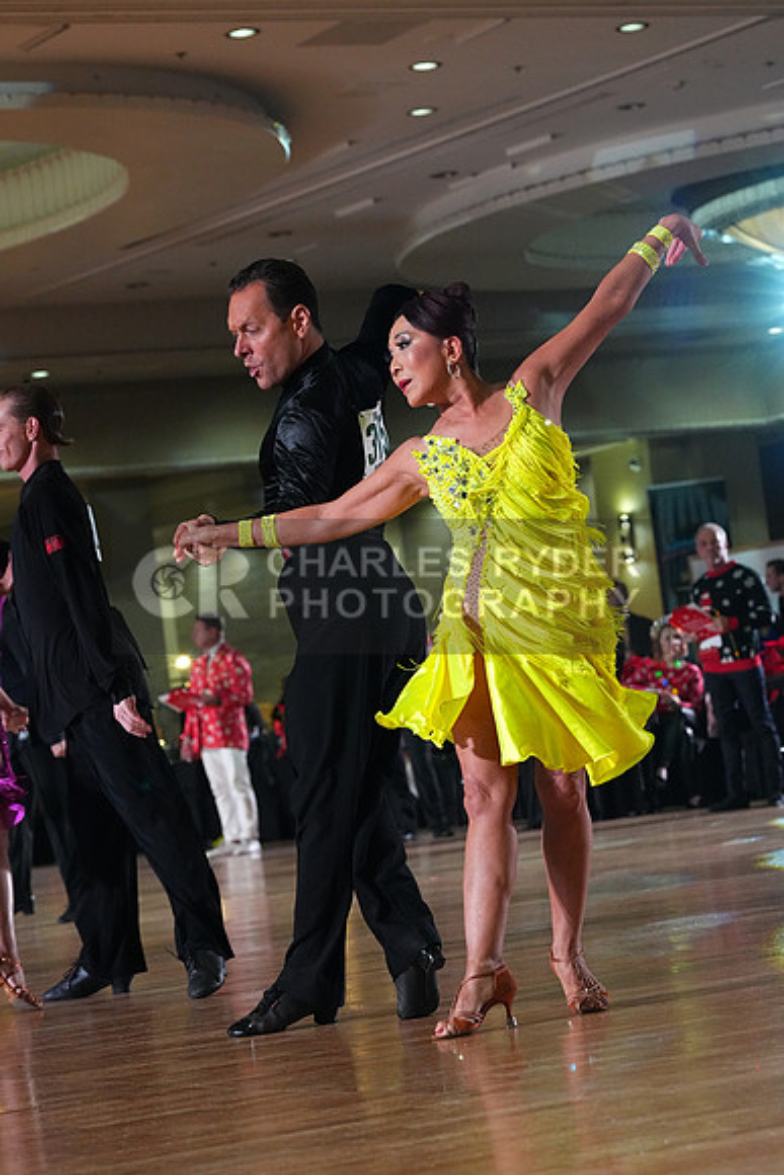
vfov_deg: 17.5
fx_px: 3819
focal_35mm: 117
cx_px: 392
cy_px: 588
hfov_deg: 11.7
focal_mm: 117
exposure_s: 1/400
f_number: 6.3
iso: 8000
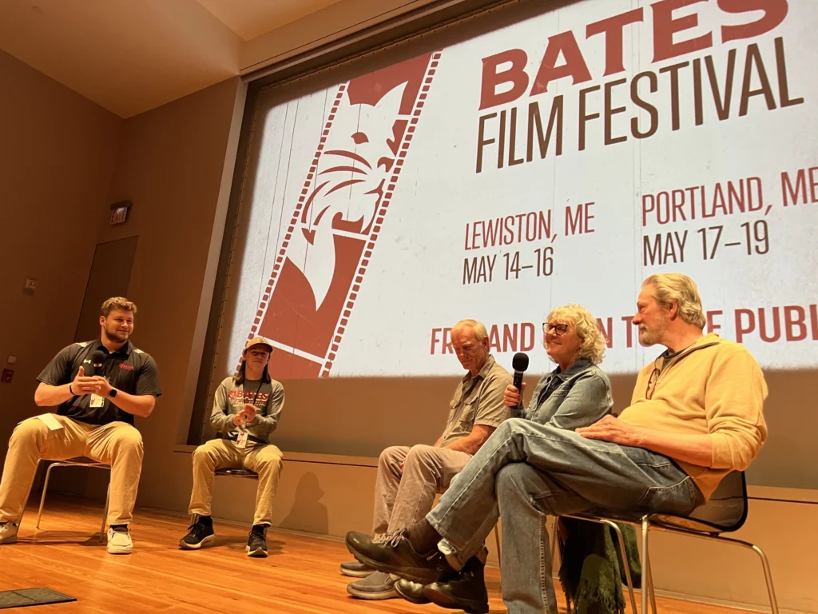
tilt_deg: +14.5
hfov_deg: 67.3
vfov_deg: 53.1
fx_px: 614
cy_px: 307
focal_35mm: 26
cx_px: 409
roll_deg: -7.2
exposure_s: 1/60
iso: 200
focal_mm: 5.7
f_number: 1.5
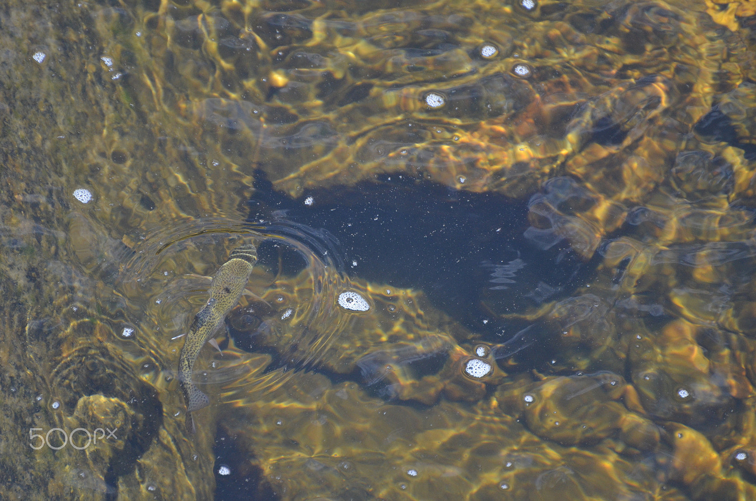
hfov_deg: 4.6
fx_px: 9428
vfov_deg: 3.0
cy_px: 250
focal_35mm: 450
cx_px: 378
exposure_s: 1/1250
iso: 800
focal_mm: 300
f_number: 5.6
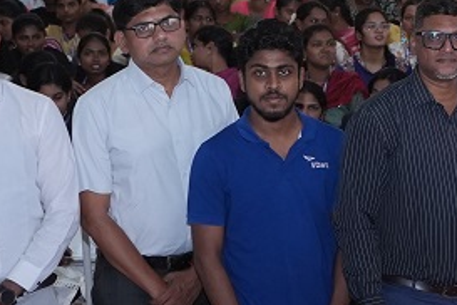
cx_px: 931
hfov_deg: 11.3
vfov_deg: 8.3
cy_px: 34
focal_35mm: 164
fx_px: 2082
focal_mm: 28
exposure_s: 1/160
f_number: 5
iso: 1250
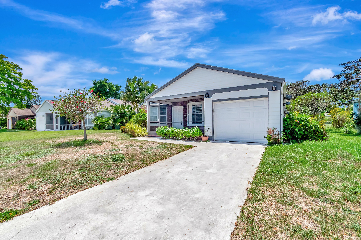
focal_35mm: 15
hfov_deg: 100.4
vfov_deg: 77.3
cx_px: 180
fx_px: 150
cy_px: 120
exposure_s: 1/3200
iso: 640
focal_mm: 10
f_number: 8
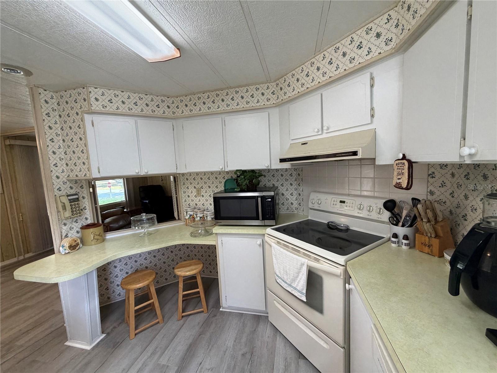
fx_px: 201
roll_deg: +3.5
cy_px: 186
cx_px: 248
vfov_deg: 85.7
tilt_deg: -6.6
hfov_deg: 102.1
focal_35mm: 14
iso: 250
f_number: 2.2
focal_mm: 2.22
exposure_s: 1/120
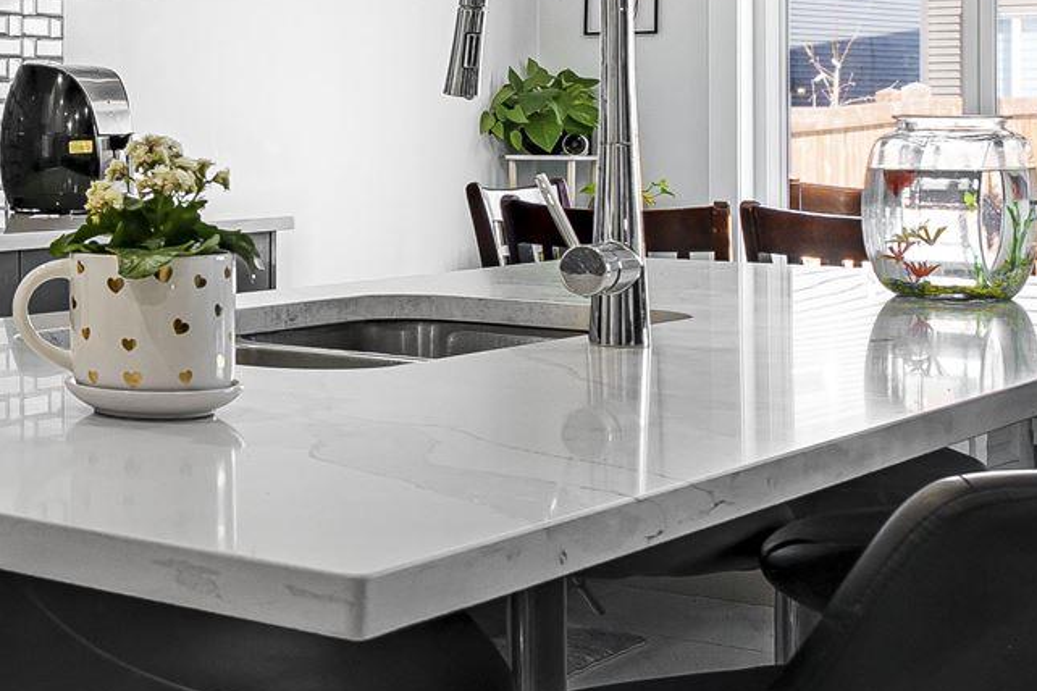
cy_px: 79
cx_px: -131
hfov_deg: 27.3
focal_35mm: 67
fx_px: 1930
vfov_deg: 19.9
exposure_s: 1/8
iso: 125
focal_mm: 14
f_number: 8
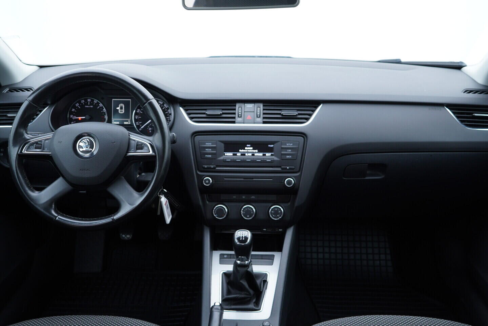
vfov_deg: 36.9
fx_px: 488
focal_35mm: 36
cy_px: 163
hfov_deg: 53.1
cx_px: 244
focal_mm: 24
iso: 200
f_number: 2.8
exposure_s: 1/40
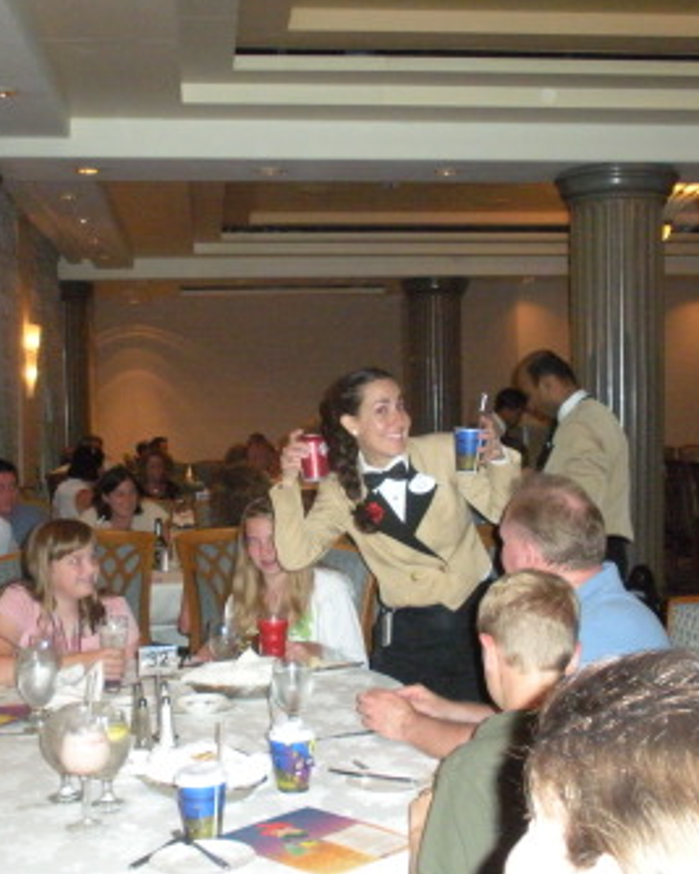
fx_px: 1242
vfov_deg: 38.8
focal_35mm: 48
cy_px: 434
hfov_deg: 31.4
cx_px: 361
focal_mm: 6.3
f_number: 3.5
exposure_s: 1/60
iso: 800
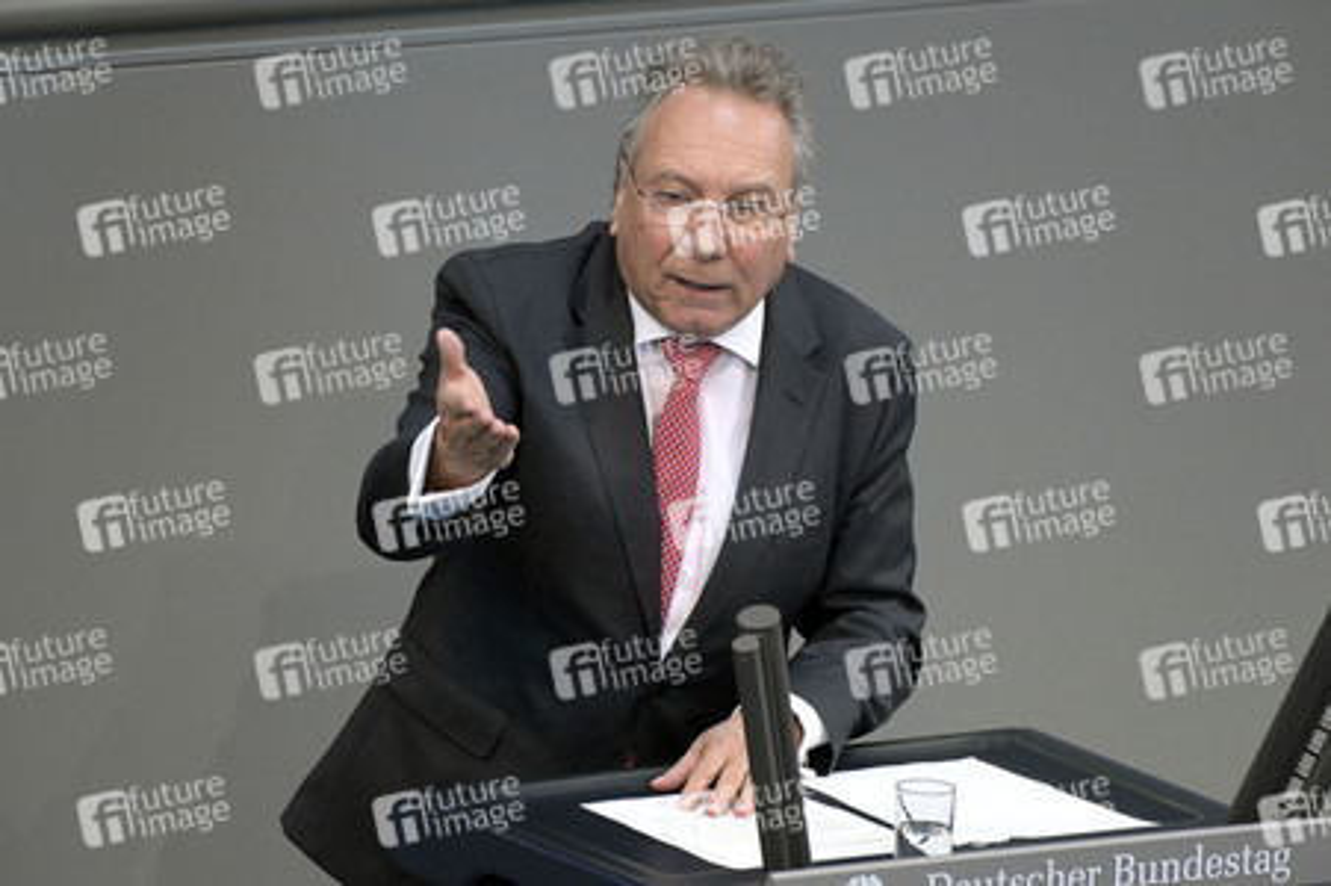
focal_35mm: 450
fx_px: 16625
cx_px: 666
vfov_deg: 3.1
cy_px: 443
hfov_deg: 4.6
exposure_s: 1/400
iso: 8000
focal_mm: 450
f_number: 5.6
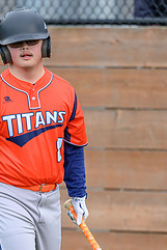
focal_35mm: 659
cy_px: 206
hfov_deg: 2.1
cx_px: 4
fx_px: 4579
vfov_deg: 3.1
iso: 900
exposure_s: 1/2000
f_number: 2.8
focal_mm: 200
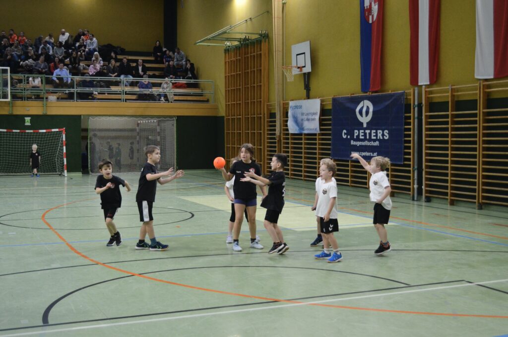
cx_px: 254
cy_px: 168
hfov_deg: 49.6
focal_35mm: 39
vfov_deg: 34.1
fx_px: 549
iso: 1600
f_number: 4.2
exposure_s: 1/400
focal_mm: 26
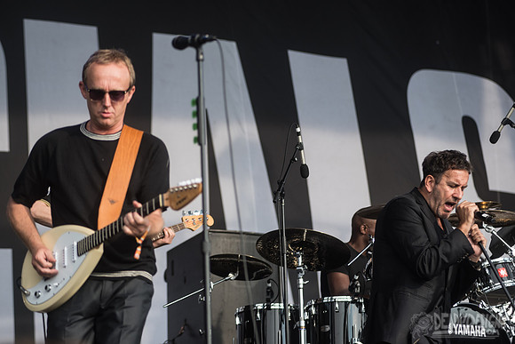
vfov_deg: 11.1
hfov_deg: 16.6
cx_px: 263
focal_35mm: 123
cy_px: 151
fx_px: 1763
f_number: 3.5
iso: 250
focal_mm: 110
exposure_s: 1/1600
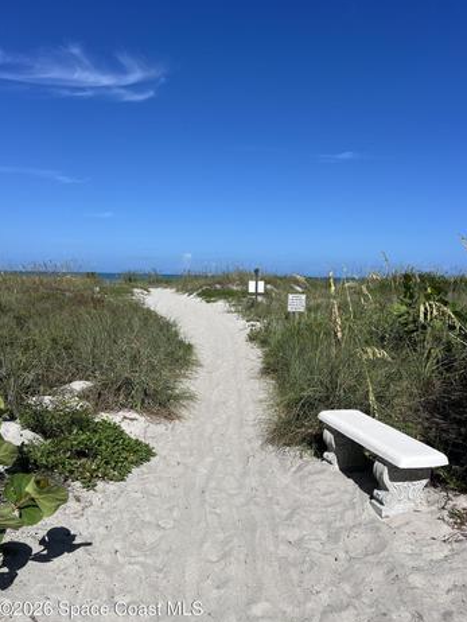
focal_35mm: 27
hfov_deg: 51.4
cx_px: 240
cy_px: 315
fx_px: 485
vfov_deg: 65.3
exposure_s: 1/7463
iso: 50
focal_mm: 5.7
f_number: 1.5
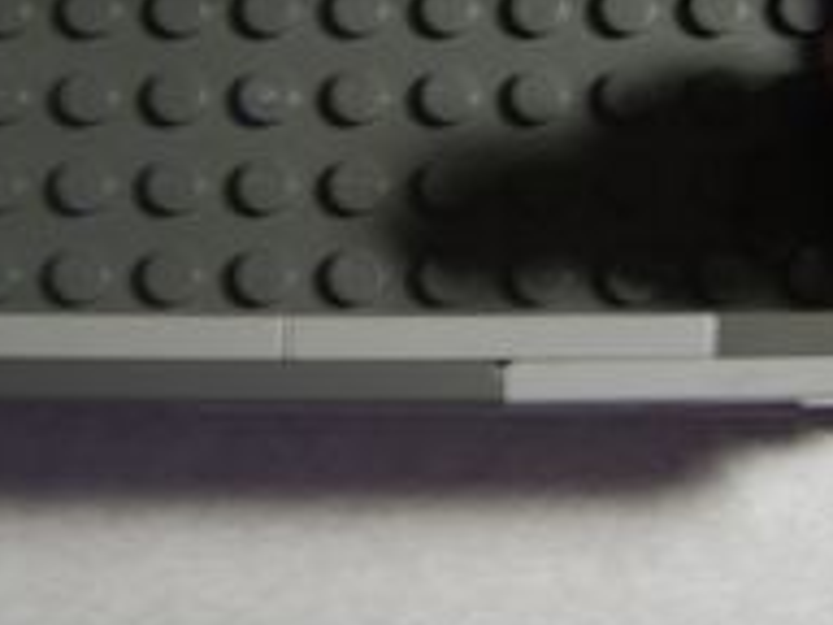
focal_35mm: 62
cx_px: 512
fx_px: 1492
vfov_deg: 23.0
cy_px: 56
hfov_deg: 31.1
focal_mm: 8.13
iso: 71
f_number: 2.7
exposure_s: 1/4
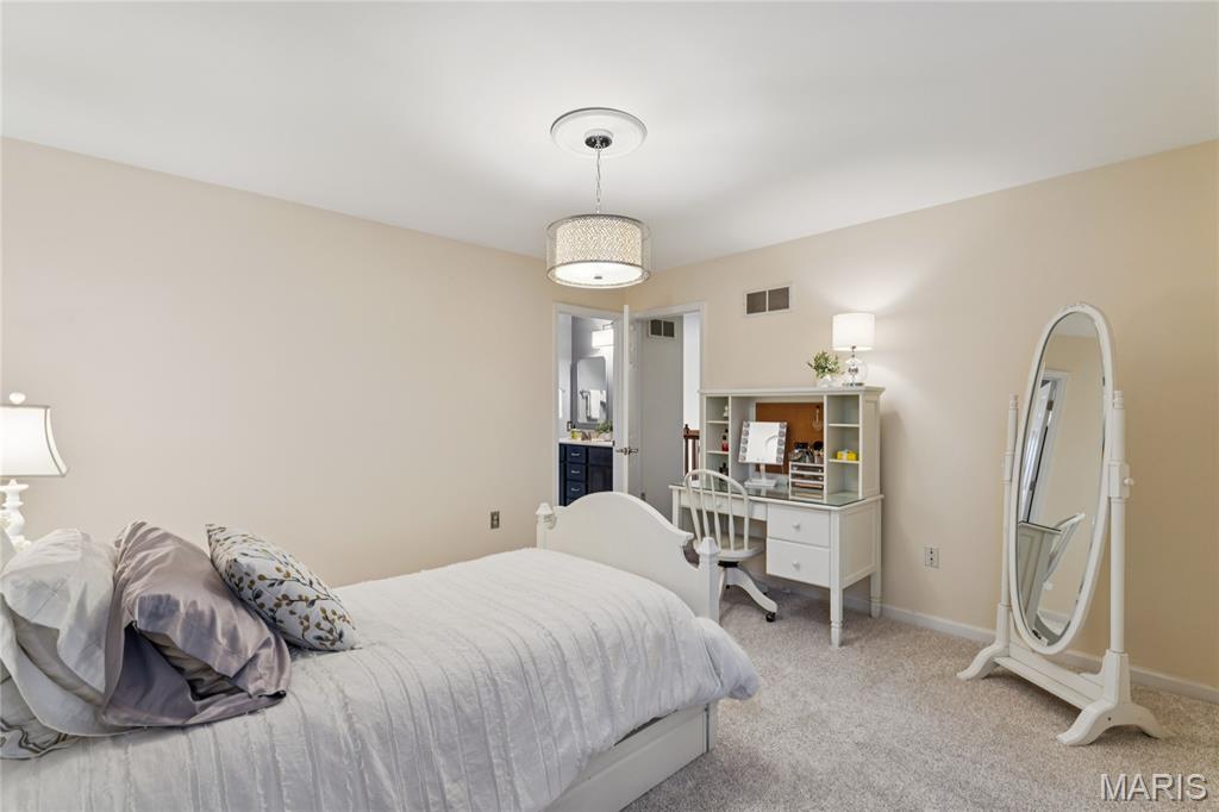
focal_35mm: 16
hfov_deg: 95.7
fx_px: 552
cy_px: 406
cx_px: 610
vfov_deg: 72.7
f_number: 13
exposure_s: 1/3.33
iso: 320
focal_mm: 16.3
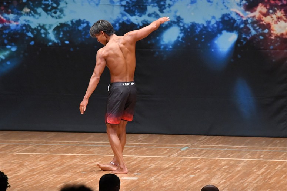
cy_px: 96
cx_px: 144
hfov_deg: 7.6
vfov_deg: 5.1
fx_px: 2151
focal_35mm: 270
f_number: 5.6
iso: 8000
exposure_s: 1/400
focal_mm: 180
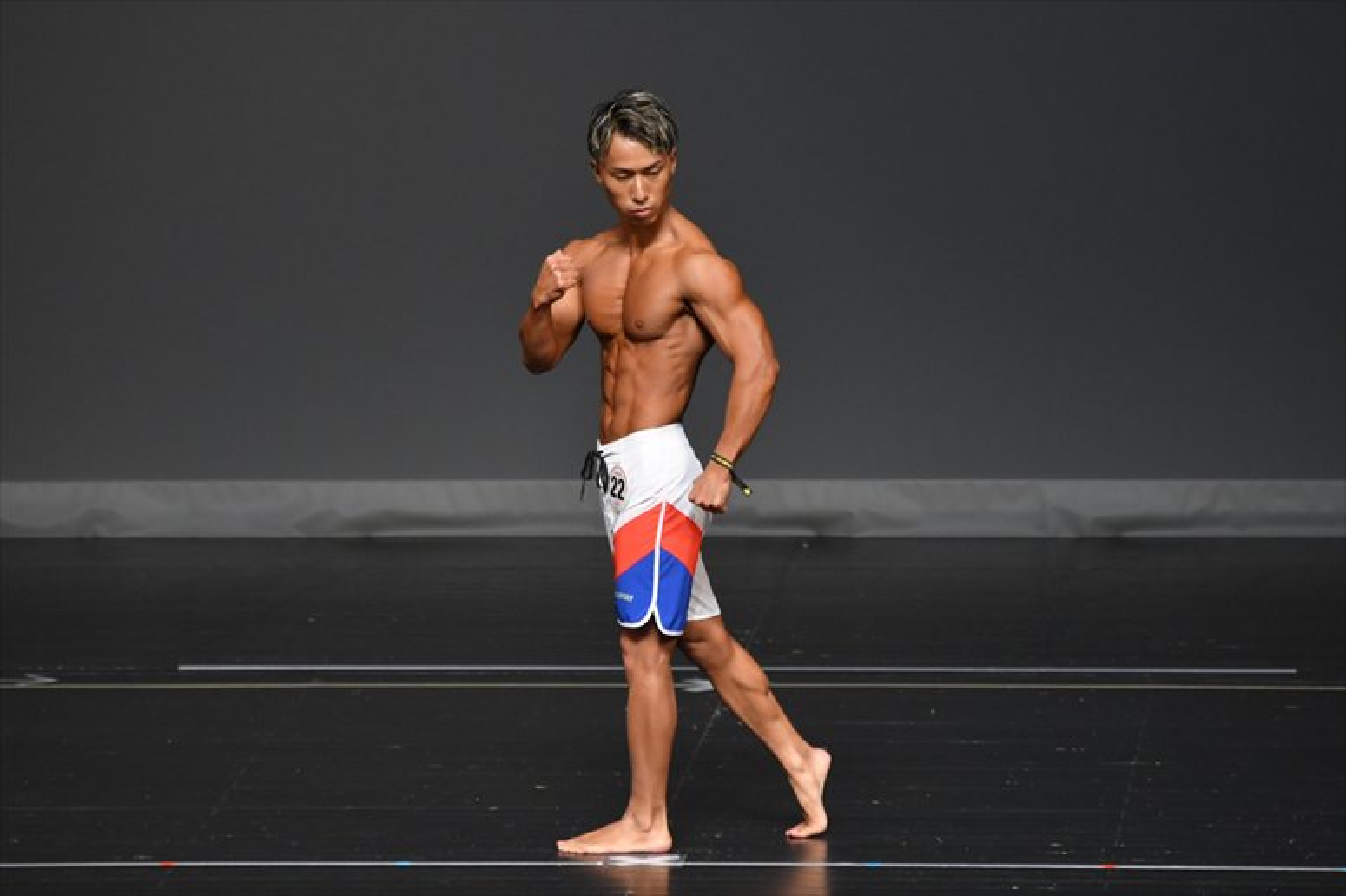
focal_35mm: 375
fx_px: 14014
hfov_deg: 5.5
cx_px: 673
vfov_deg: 3.7
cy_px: 448
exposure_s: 1/400
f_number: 5.6
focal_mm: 250
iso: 2000
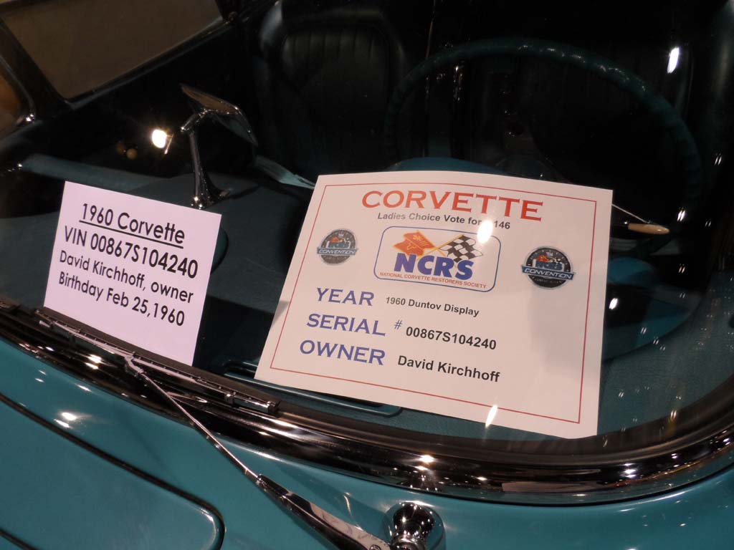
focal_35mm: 24
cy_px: 275
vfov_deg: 56.8
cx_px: 367
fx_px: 509
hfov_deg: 71.6
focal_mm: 4
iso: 160
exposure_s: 1/30
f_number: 3.2
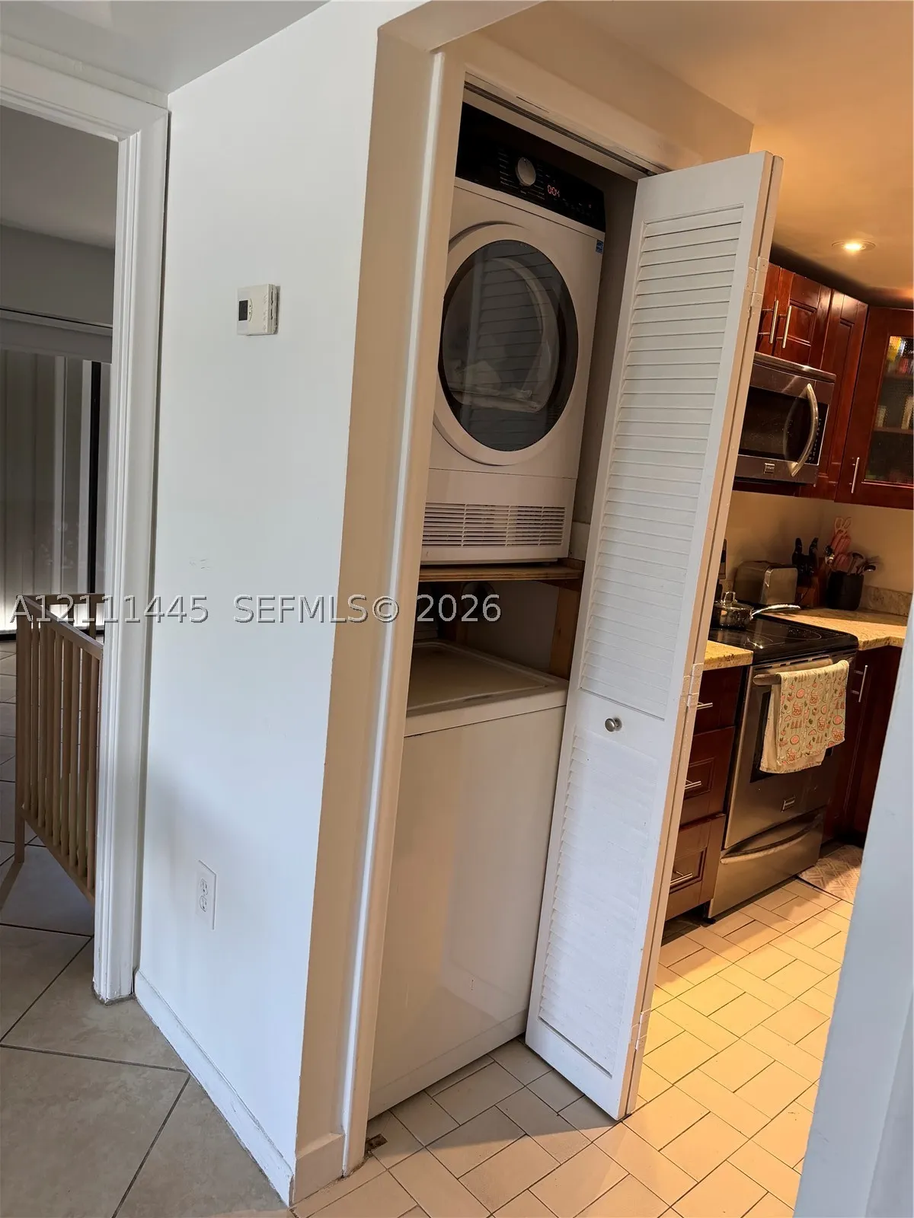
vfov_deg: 71.6
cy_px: 609
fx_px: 845
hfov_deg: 56.8
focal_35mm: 24
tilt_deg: -10.4
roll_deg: -5.7
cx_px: 457
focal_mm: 6.76
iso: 160
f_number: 1.78
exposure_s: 1/60
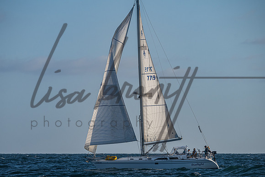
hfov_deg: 6.9
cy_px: 105
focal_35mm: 298
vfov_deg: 4.6
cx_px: 126
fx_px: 2194
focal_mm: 250
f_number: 7.1
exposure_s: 1/2000
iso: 400
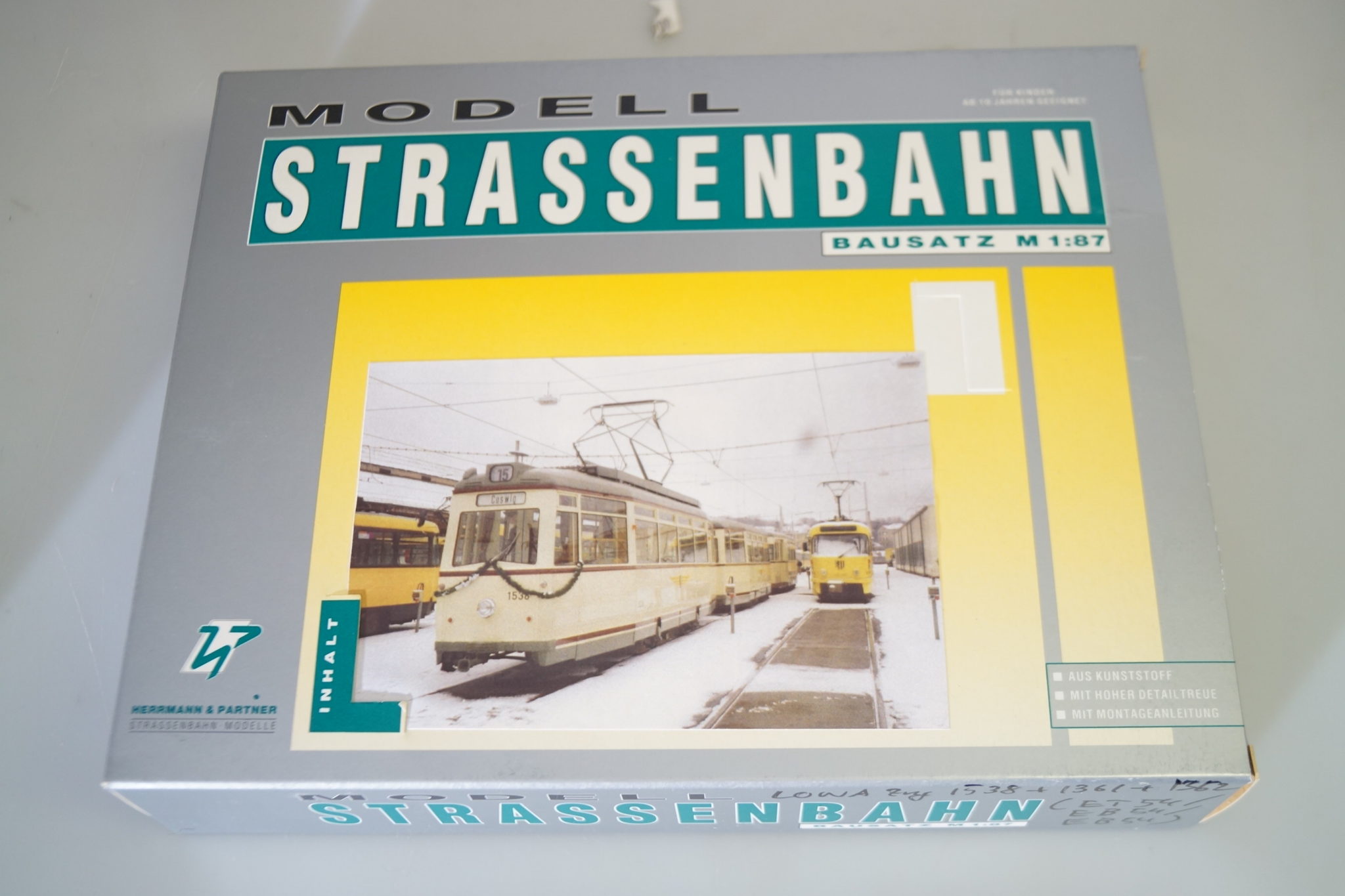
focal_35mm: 39
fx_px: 1457
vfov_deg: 34.2
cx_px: 672
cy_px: 448
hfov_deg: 49.6
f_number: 4.5
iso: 400
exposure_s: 1/160
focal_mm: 26
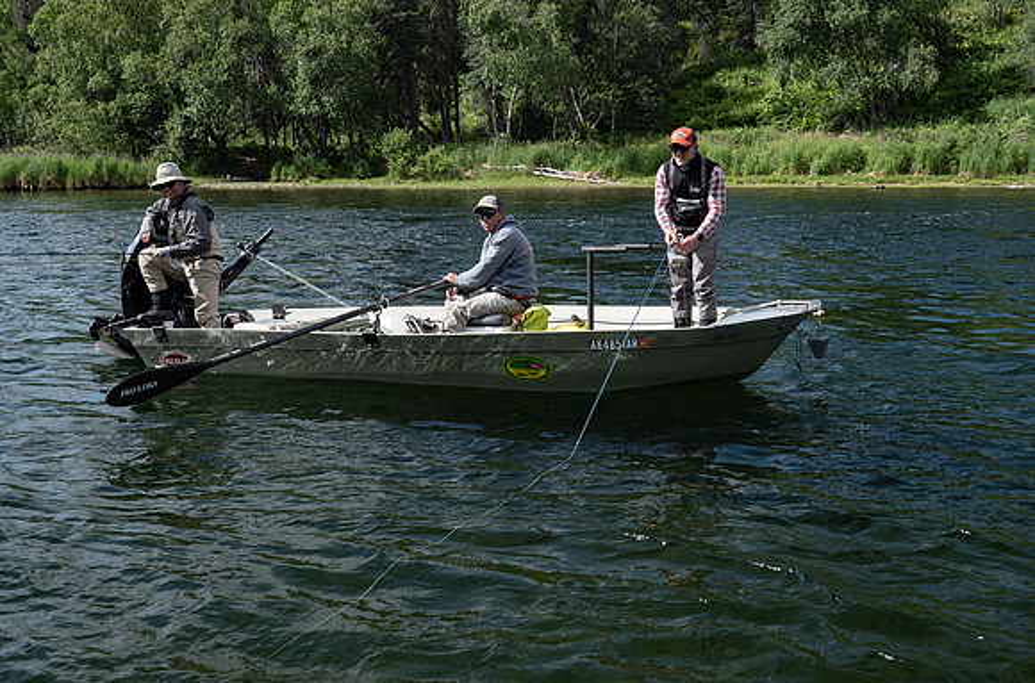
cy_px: 364
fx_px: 1312
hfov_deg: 43.0
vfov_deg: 29.2
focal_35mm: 46
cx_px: 528
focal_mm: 20
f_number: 5.6
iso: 250
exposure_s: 1/250
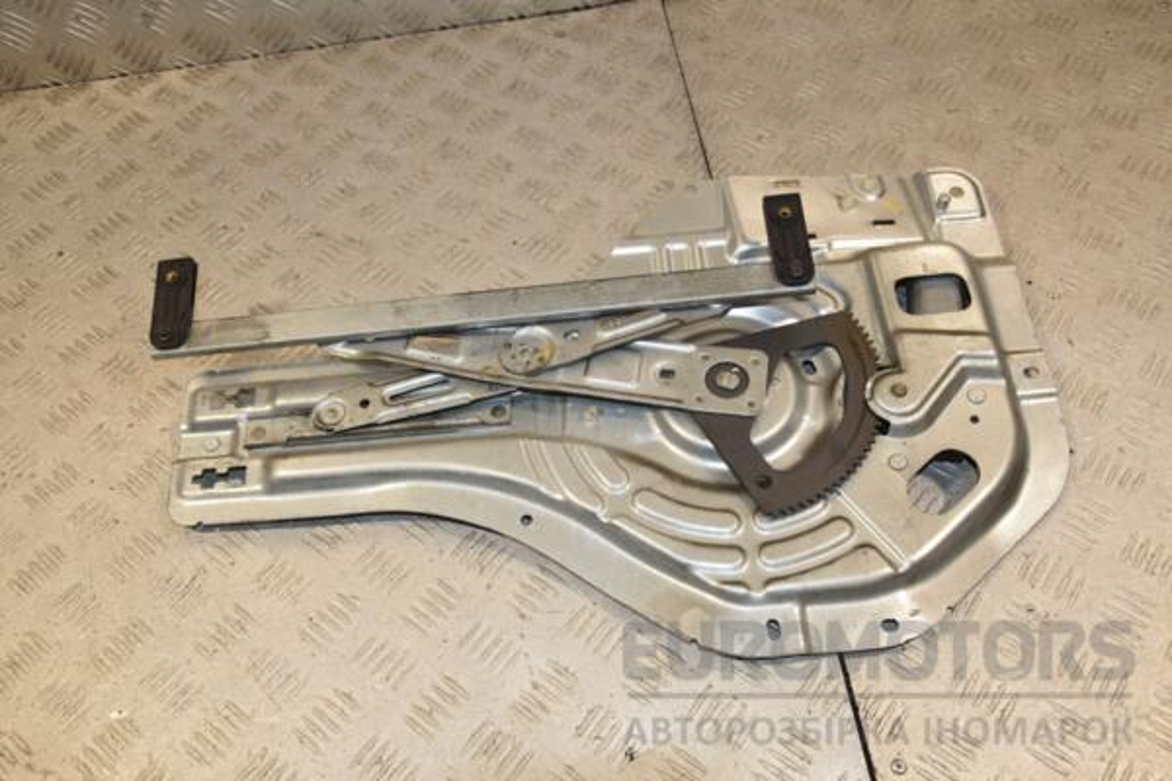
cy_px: 390
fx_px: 1074
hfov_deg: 57.2
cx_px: 586
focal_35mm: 33
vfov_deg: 40.0
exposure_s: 1/200
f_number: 10
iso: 800
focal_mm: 22
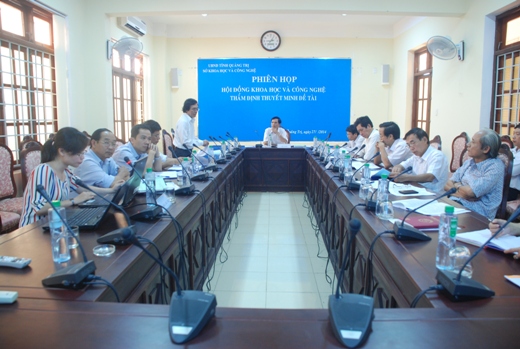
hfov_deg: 67.3
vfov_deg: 48.1
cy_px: 174
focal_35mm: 27
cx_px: 260
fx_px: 391
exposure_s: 1/13
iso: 500
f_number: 3.5
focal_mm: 18
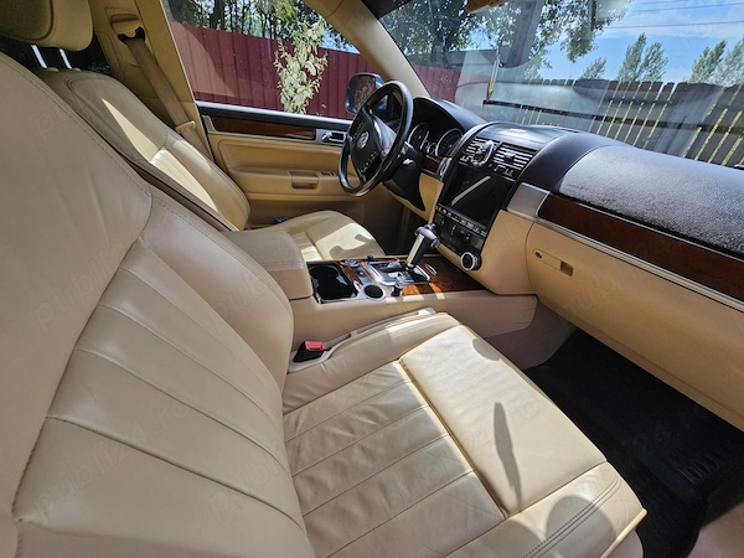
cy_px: 279
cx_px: 372
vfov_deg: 89.9
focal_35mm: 13
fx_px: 279
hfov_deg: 106.2
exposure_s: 1/866
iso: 50
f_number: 2.2
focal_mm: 2.2
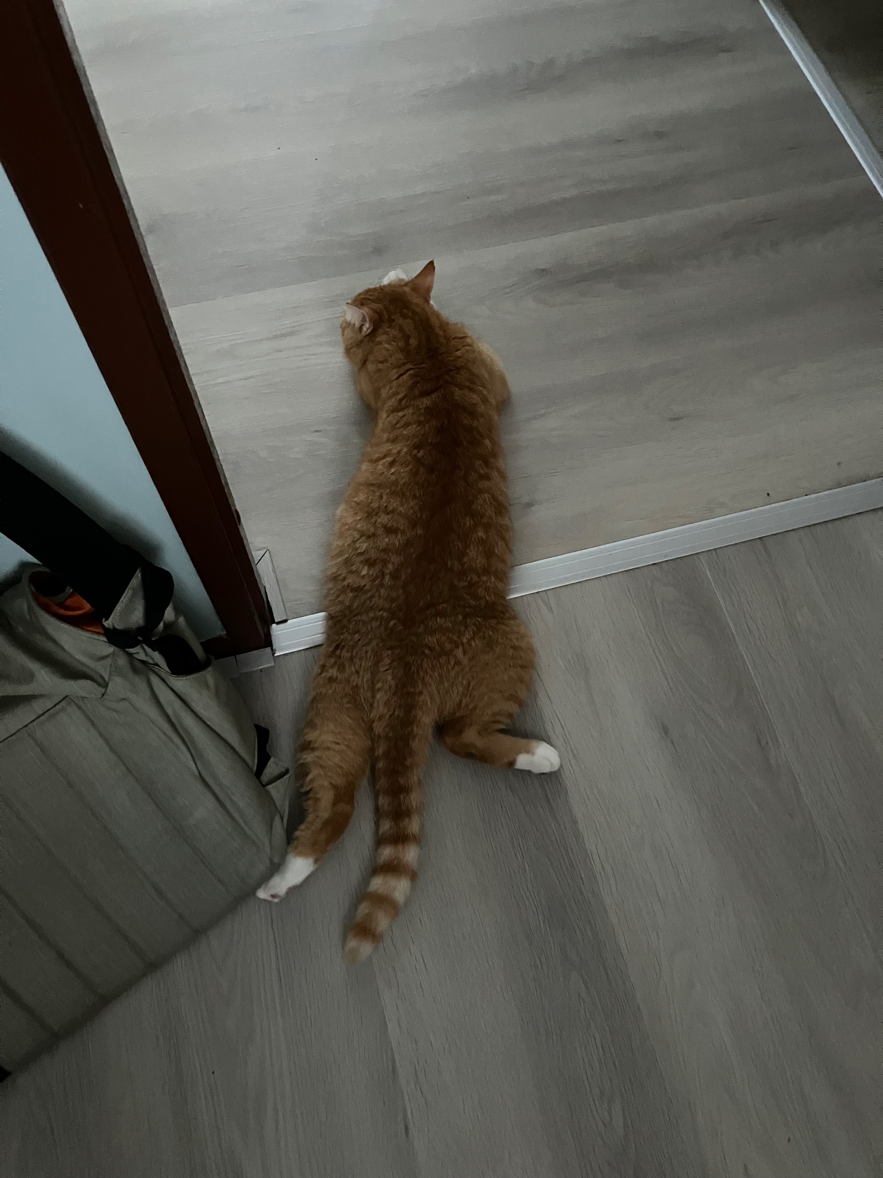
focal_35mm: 28
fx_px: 952
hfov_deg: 49.7
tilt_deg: -64.5
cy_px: 589
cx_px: 442
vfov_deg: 63.4
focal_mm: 3.99
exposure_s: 1/20
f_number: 1.8
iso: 640
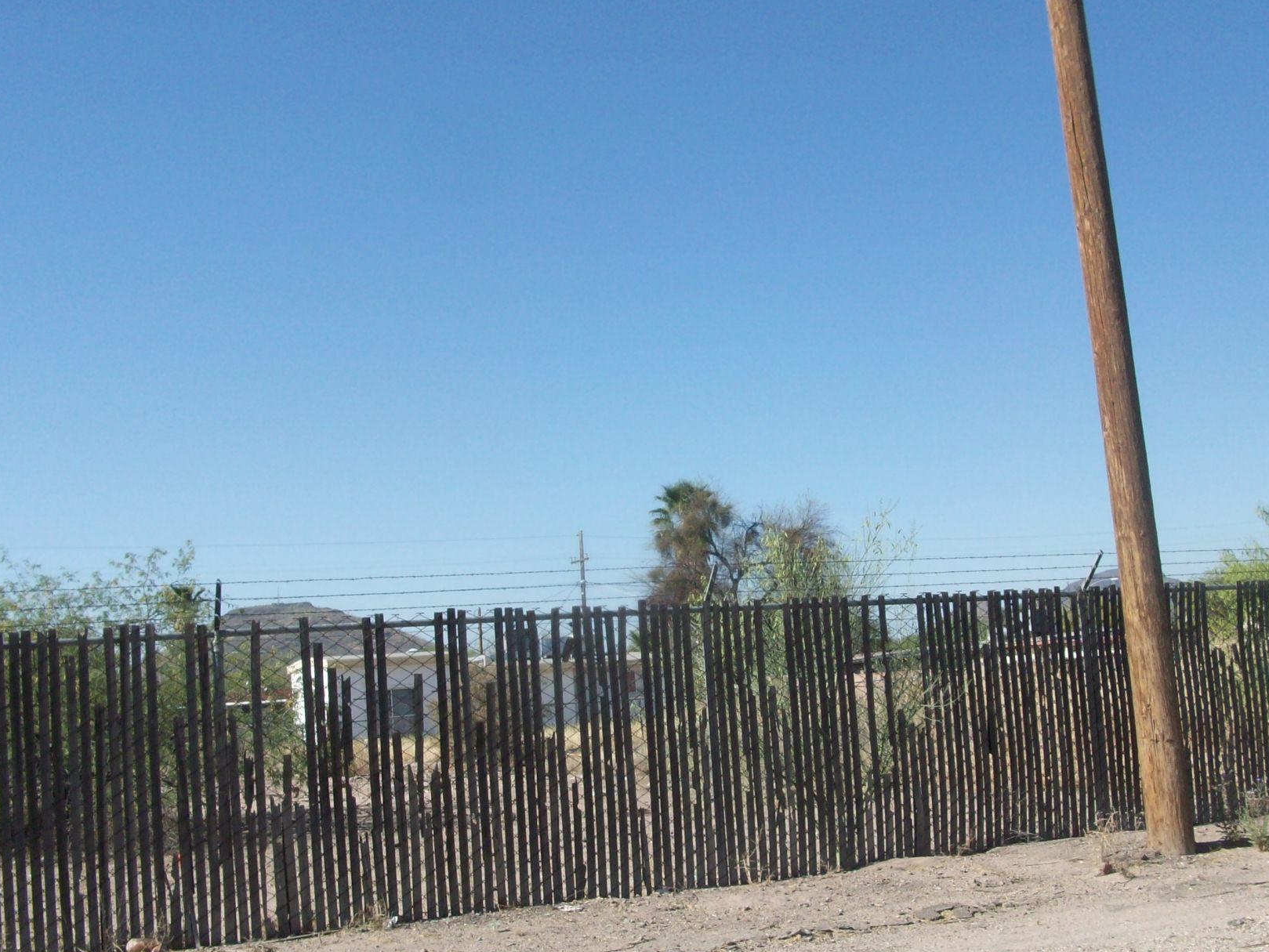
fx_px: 1577
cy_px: 458
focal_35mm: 43
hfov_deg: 43.7
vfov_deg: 33.6
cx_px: 722
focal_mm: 5.7
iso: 64
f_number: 5.5
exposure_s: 1/313
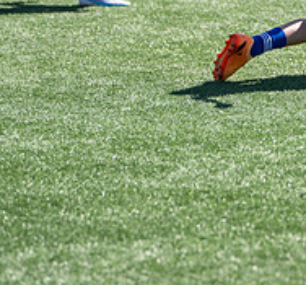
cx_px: 398
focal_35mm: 336
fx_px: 3246
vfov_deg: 5.0
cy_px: -65
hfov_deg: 5.4
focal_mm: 105
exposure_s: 1/800
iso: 40
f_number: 2.8
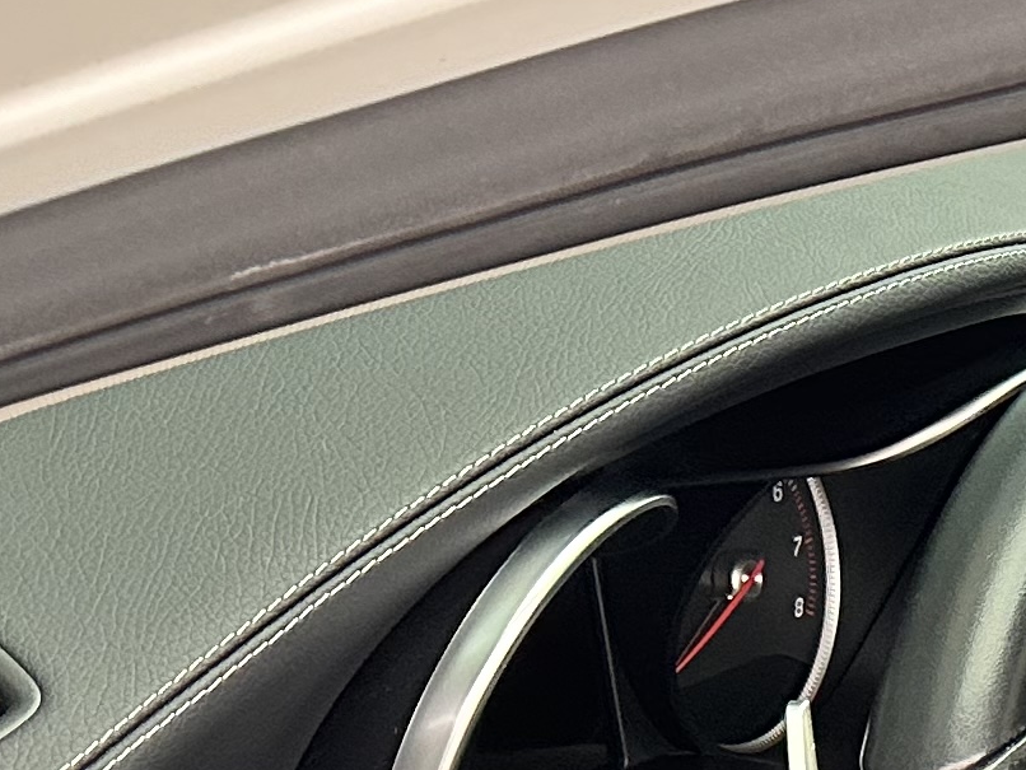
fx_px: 3558
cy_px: 1560
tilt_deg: -32.7
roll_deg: -15.0
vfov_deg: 11.2
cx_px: 1820
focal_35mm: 120
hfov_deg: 14.5
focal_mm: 6.86
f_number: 1.78
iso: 320
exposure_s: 1/60
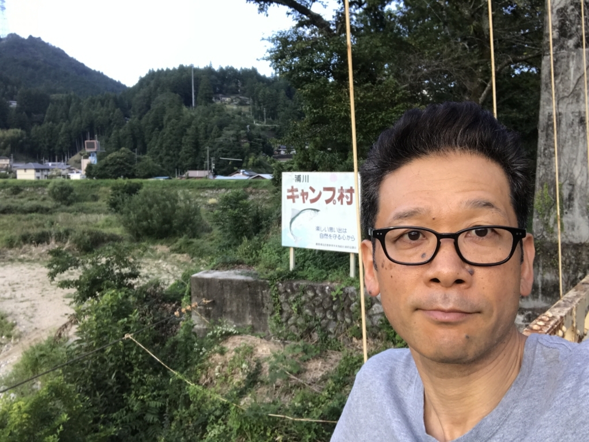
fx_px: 545
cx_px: 294
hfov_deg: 56.8
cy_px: 221
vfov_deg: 44.2
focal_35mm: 32
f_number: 2.2
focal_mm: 2.87
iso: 25
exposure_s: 1/120
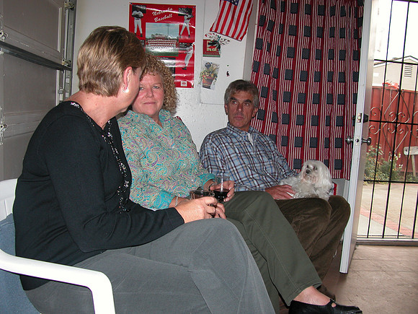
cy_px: 157
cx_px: 209
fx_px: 411
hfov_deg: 54.0
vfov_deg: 41.8
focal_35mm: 34
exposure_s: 1/60
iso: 100
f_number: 2.8
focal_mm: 8.9
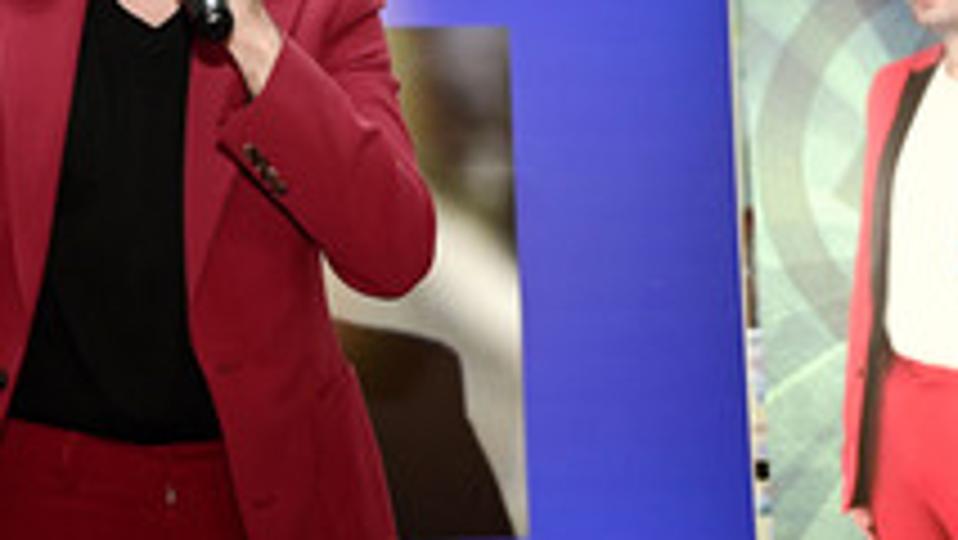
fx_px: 1832
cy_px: 14
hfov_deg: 28.6
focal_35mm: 72
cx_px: 178
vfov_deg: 16.4
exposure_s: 1/200
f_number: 2.8
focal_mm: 32.5
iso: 640
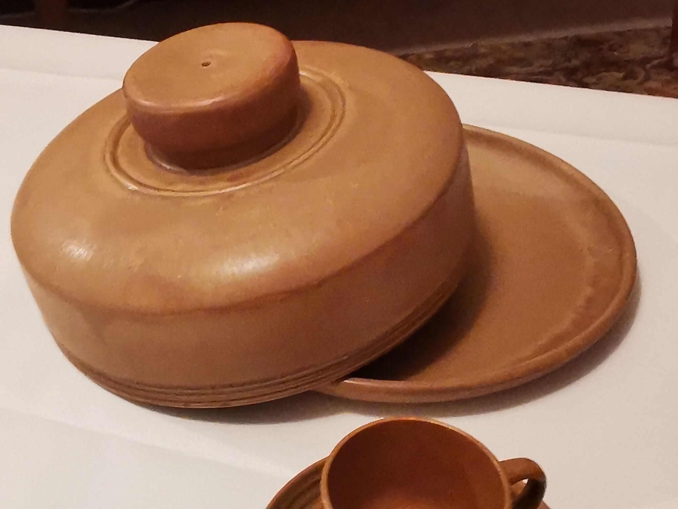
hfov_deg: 35.5
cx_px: 339
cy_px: 254
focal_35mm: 54
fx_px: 1058
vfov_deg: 27.0
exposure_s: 1/20
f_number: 2.2
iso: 640
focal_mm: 2.35
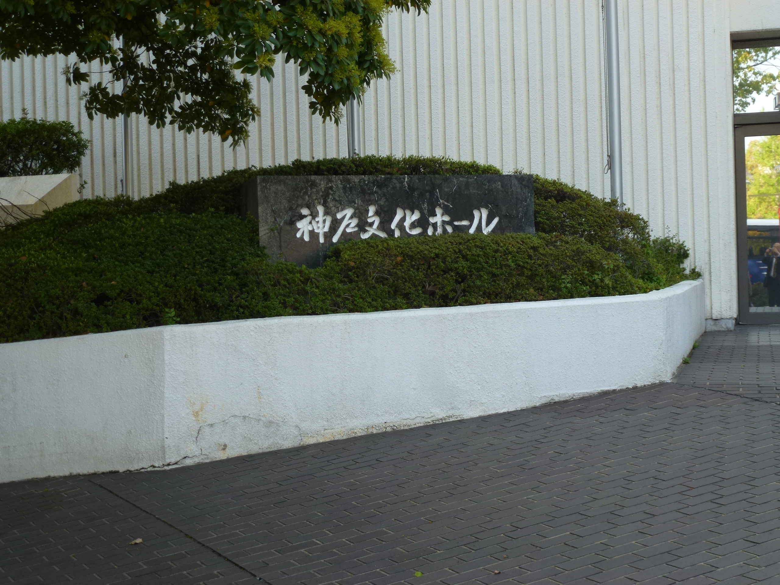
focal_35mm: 52
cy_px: 292
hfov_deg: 36.8
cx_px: 390
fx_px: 1172
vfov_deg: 28.0
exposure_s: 1/125
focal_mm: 9.4
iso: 100
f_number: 4.3
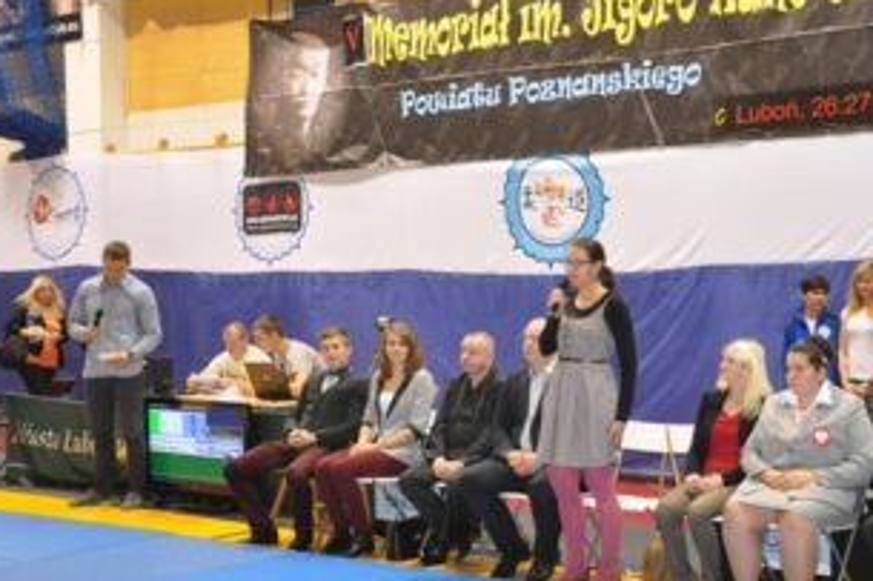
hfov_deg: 33.8
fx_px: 1430
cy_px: 323
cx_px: 532
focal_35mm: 59
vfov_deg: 23.0
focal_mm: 30
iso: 2000
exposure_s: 1/60
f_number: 5
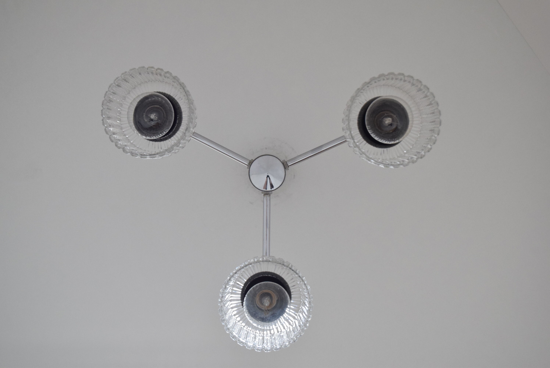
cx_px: 275
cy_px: 184
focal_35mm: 82
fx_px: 1261
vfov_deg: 16.6
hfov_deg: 24.6
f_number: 6.3
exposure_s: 1/160
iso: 1600
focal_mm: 55
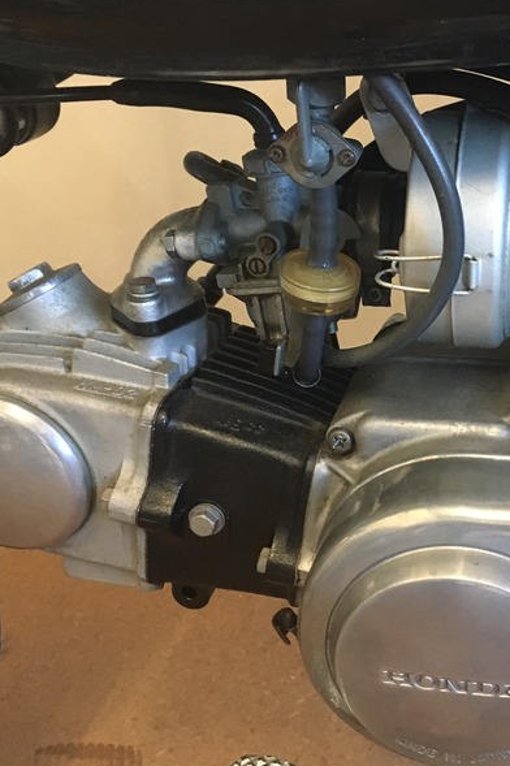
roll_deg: +3.1
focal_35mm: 41
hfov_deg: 31.3
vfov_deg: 47.4
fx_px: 872
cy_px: 385
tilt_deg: -27.0
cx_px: 448
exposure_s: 1/17
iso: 200
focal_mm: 4.15
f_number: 2.2
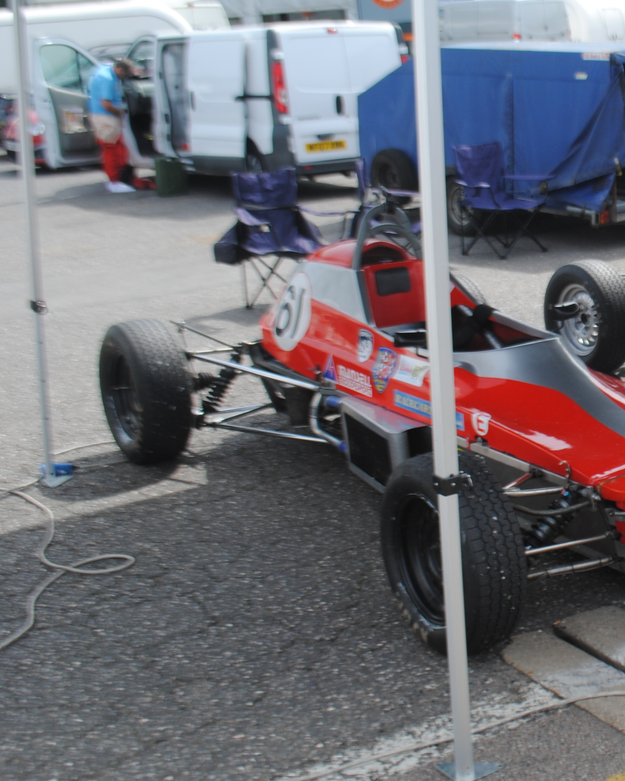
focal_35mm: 51
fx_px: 1179
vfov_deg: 36.6
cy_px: 349
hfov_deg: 26.3
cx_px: 758
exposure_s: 1/200
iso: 100
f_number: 7.1
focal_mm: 18
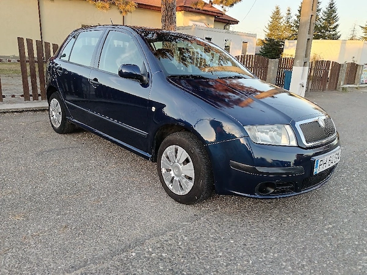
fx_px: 286
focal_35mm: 27
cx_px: 184
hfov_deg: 65.3
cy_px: 138
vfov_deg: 51.4
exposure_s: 1/101
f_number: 1.9
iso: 304
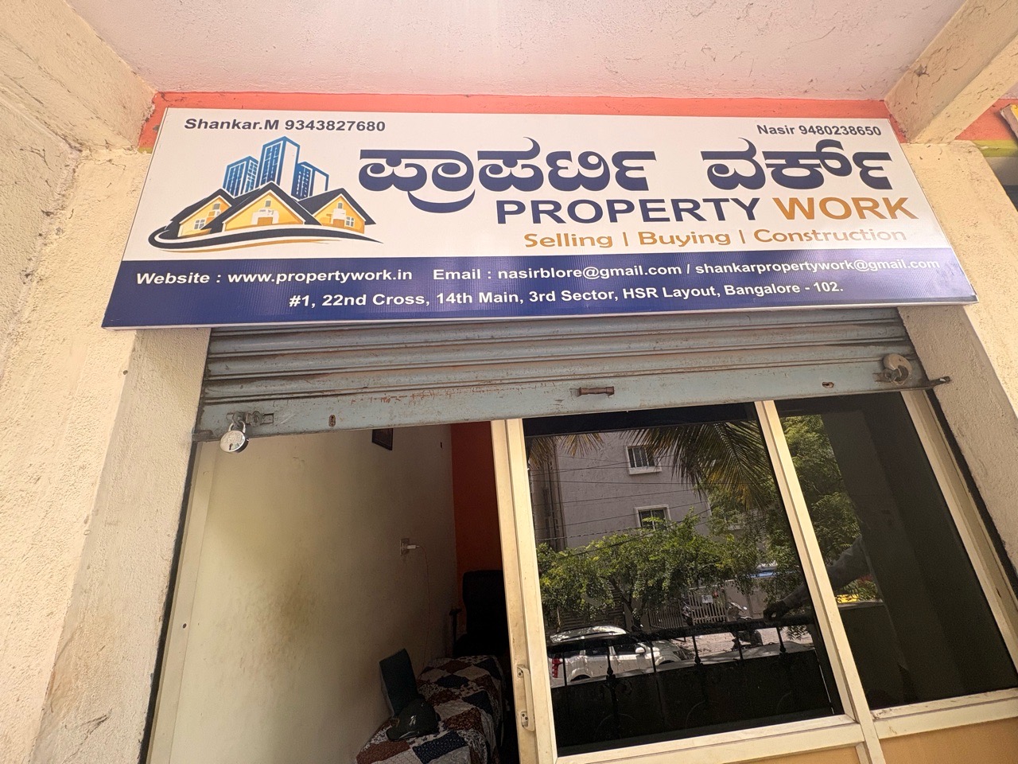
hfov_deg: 102.1
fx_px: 412
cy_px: 382
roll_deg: +5.0
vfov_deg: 85.7
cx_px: 509
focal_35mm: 14
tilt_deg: +19.2
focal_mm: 2.22
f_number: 2.2
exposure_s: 1/99
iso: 50
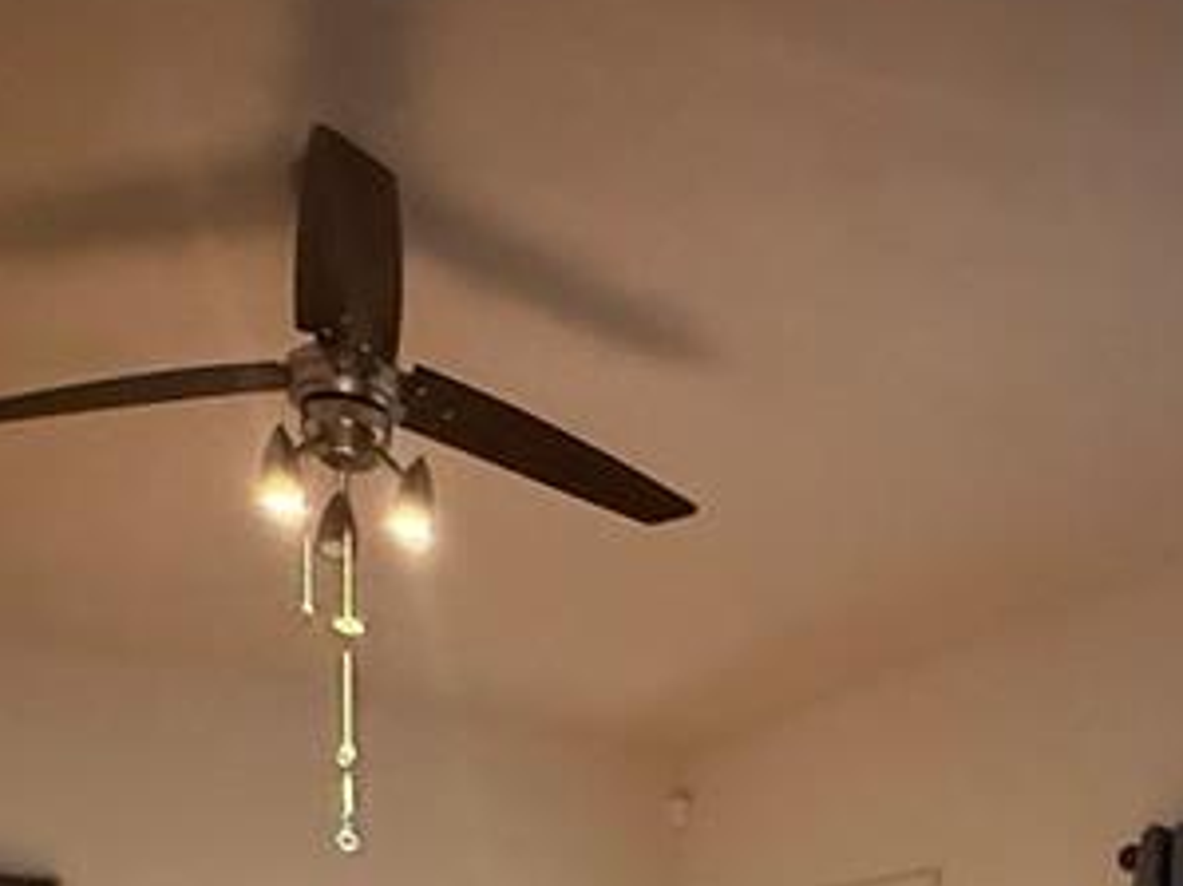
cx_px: 815
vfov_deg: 23.1
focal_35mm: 48
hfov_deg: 39.1
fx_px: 1640
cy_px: 1396
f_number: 2.2
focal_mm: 2.22
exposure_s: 1/40
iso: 1250
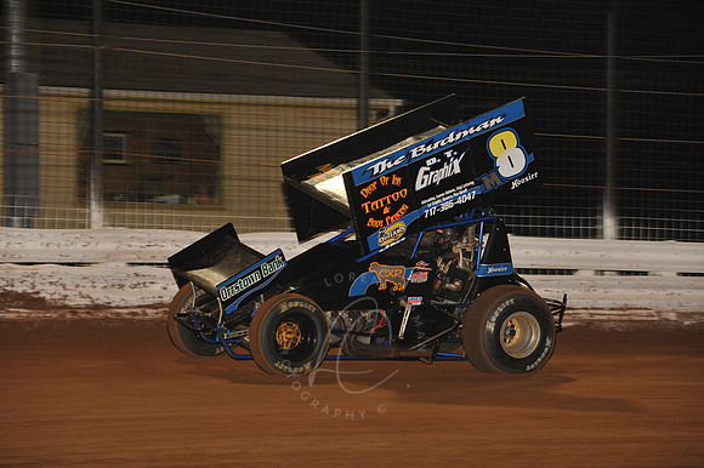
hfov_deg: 14.2
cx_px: 352
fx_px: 2834
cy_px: 234
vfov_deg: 9.5
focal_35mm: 145
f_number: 6.3
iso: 1250
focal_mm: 145
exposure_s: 1/320
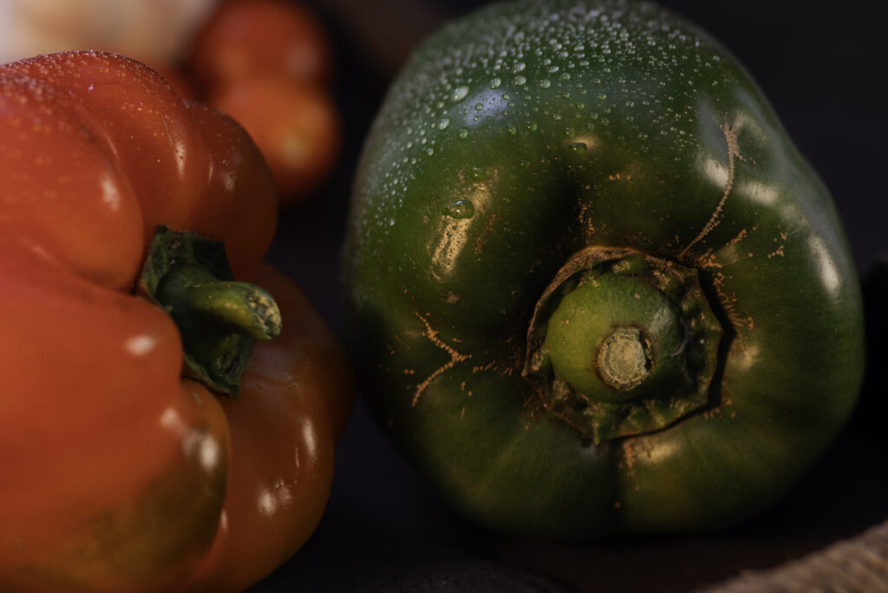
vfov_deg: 13.7
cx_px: 444
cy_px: 296
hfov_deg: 20.4
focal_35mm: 100
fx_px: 2467
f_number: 5
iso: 100
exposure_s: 1/4
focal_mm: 100
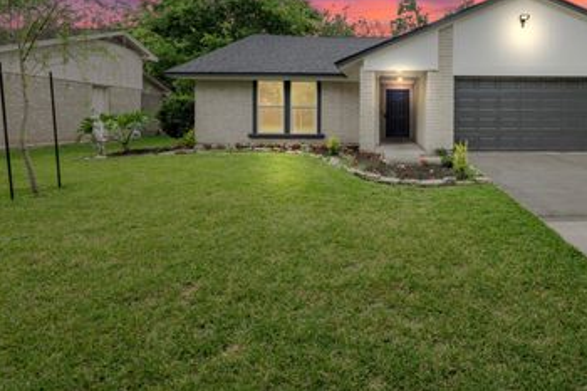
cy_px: 113
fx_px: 326
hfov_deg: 80.5
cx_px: 403
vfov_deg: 59.6
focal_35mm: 20
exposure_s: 1/15
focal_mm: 14
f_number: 9
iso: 800
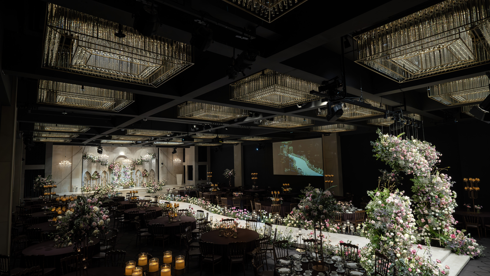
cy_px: 139
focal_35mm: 19
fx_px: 247
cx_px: 245
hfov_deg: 89.6
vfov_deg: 58.3
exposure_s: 1/80
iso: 800
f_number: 6.3
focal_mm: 12
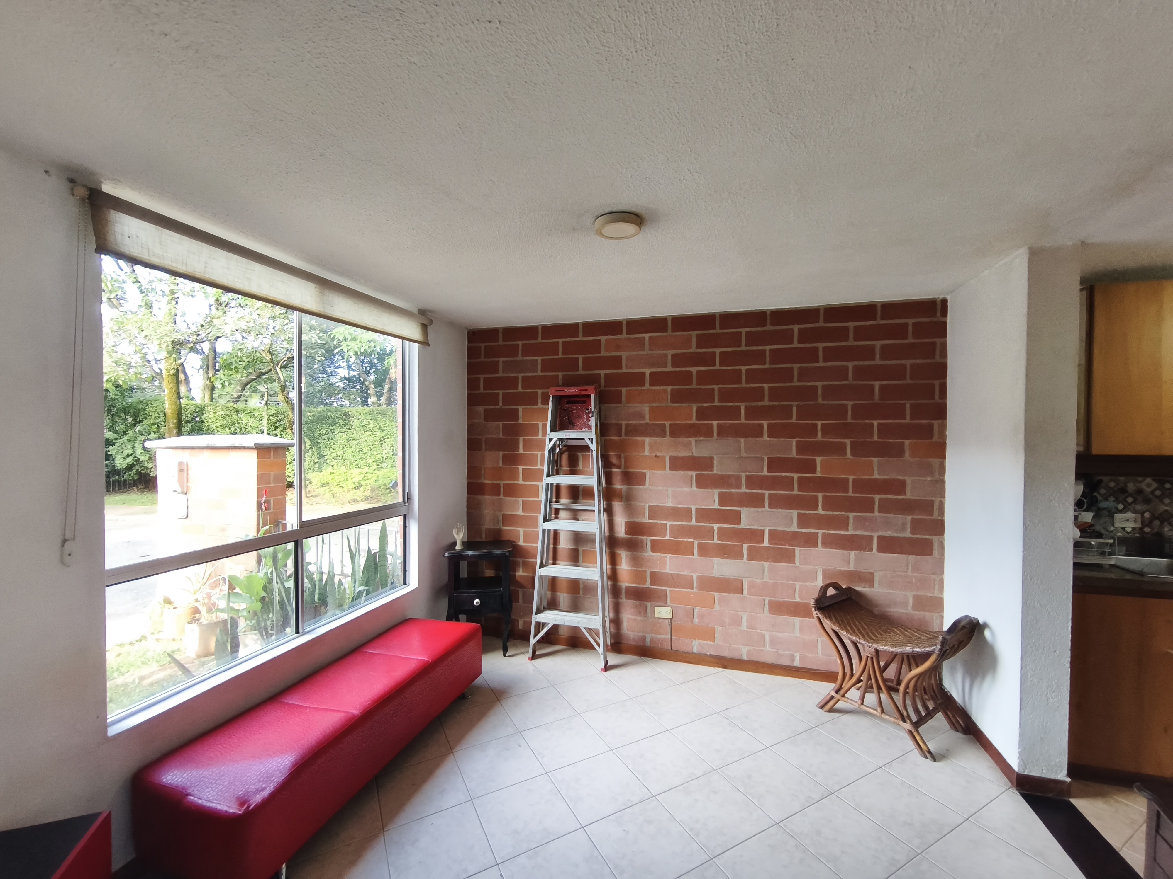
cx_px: 586
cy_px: 440
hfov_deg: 98.2
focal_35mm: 15
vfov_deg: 81.7
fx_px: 508
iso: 200
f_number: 2.2
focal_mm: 1.91
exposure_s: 1/40
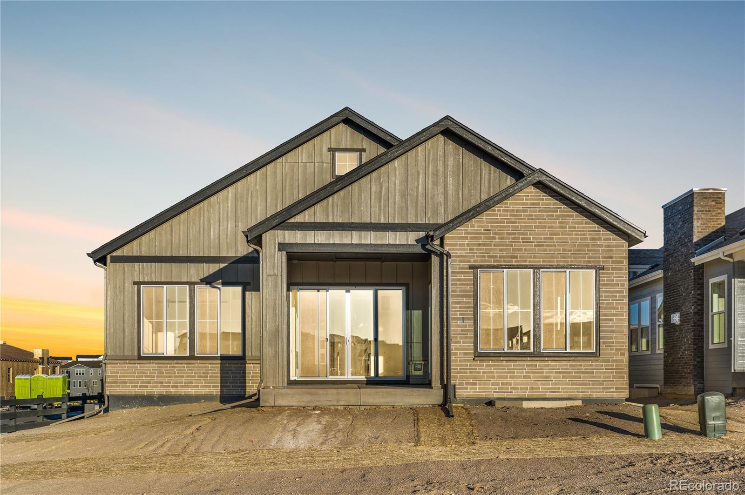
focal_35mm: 35
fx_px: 724
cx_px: 372
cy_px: 248
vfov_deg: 37.8
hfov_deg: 54.5
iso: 400
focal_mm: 35
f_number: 8
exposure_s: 1/200
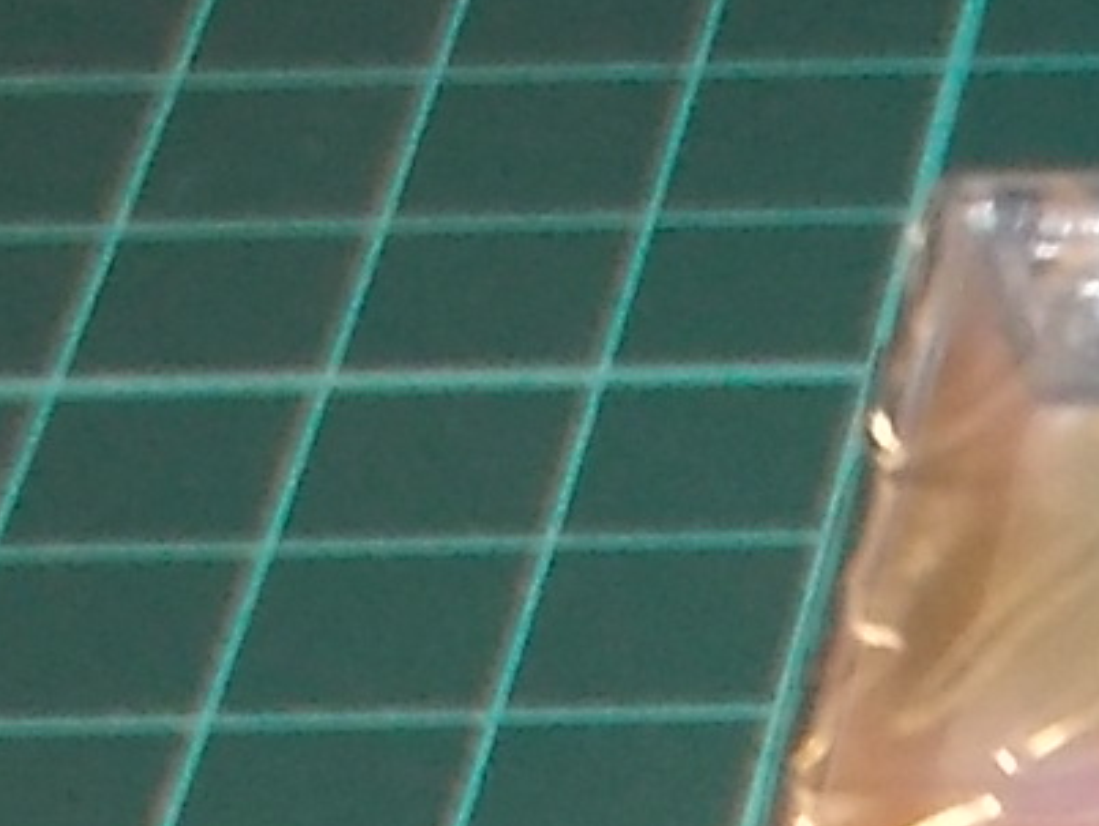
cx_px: 2963
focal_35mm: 209
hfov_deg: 8.4
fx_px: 6639
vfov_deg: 6.7
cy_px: 2125
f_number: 3.7
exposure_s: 1/30
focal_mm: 5.2
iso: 200
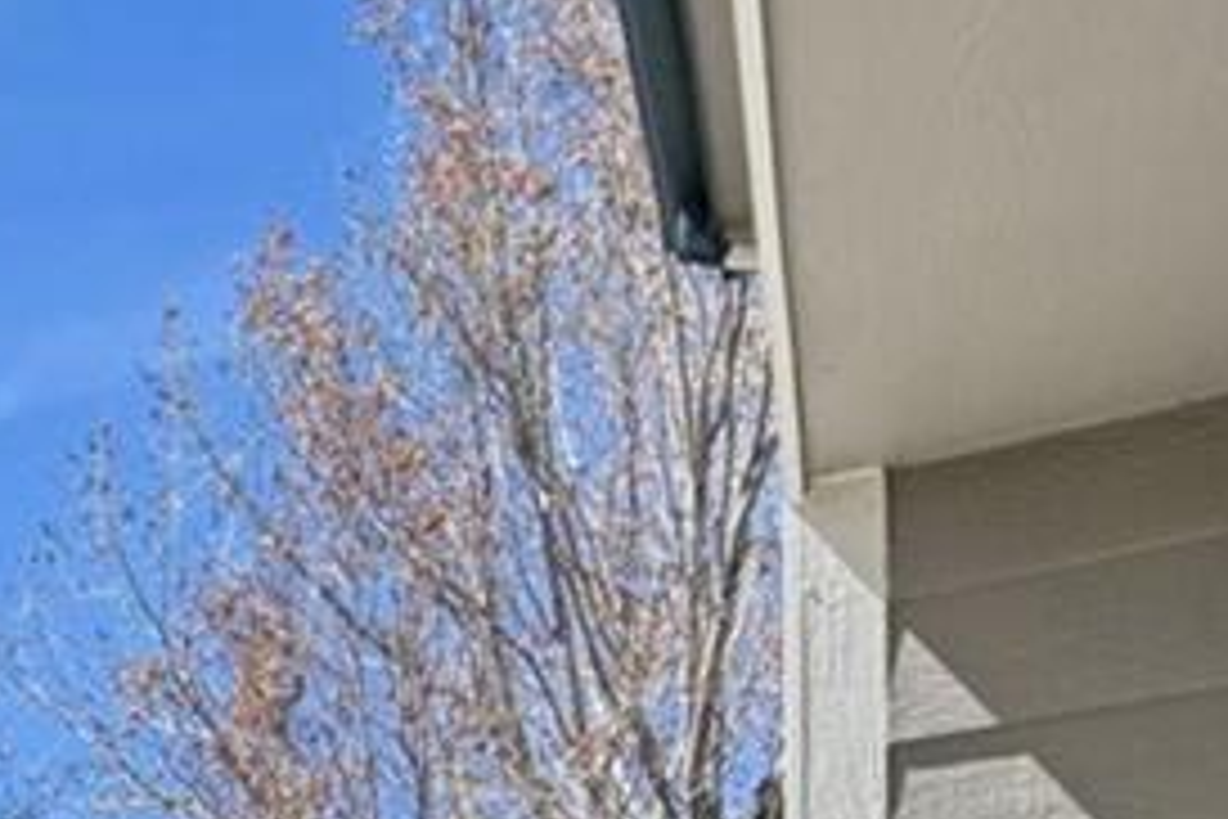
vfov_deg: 13.9
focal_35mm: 82
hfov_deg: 13.9
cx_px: -1925
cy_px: 1665
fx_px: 2797
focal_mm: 14
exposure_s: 1/80
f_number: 11
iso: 64
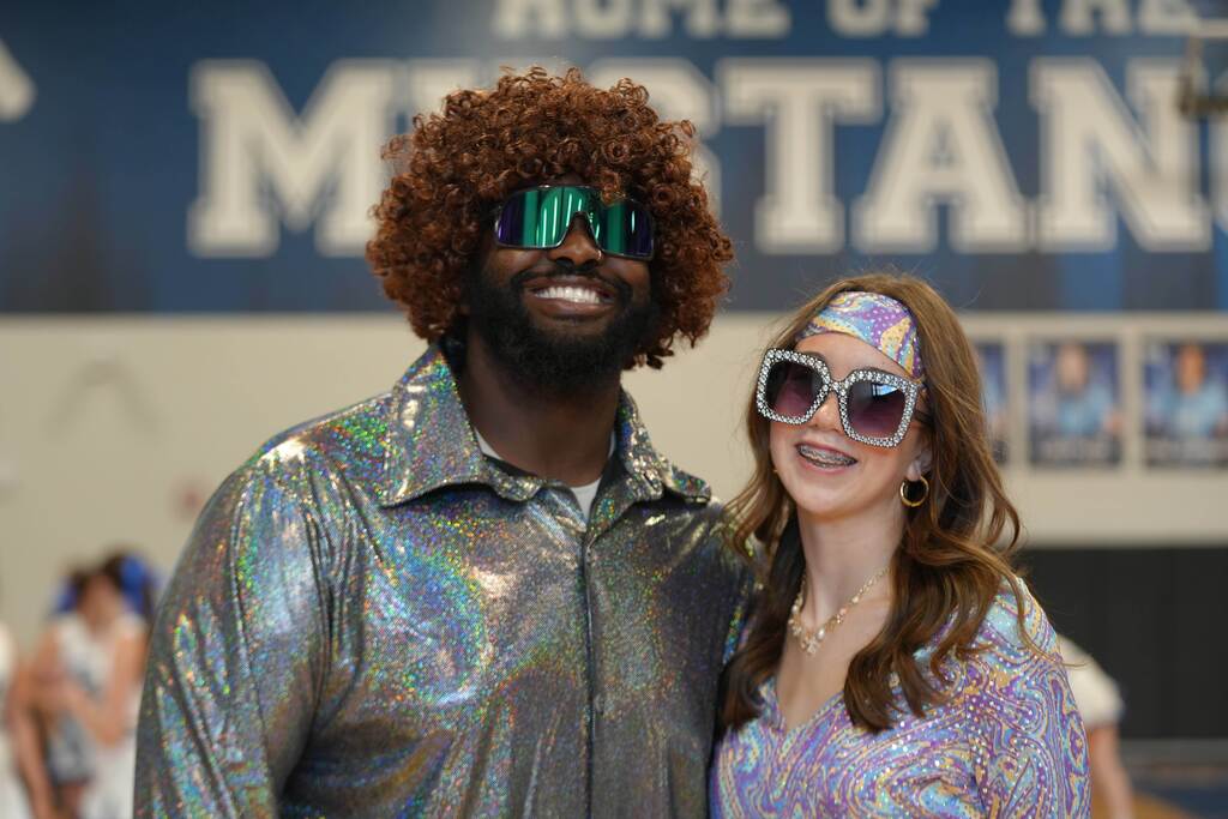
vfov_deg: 14.4
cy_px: 410
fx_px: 3241
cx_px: 614
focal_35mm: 95
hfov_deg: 21.5
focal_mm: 95
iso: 1600
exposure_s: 1/160
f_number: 4
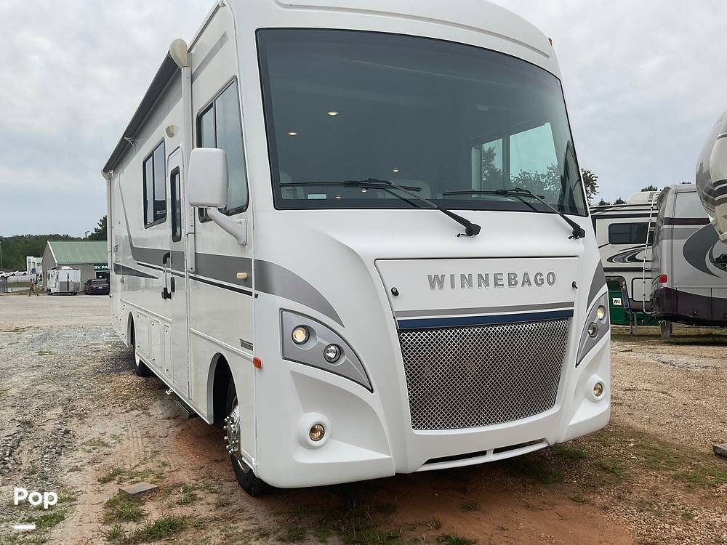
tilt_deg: -1.7
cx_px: 364
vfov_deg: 48.2
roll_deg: -0.4
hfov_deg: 61.7
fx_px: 609
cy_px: 272
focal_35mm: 29
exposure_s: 1/2058
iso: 16
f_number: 1.8
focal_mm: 3
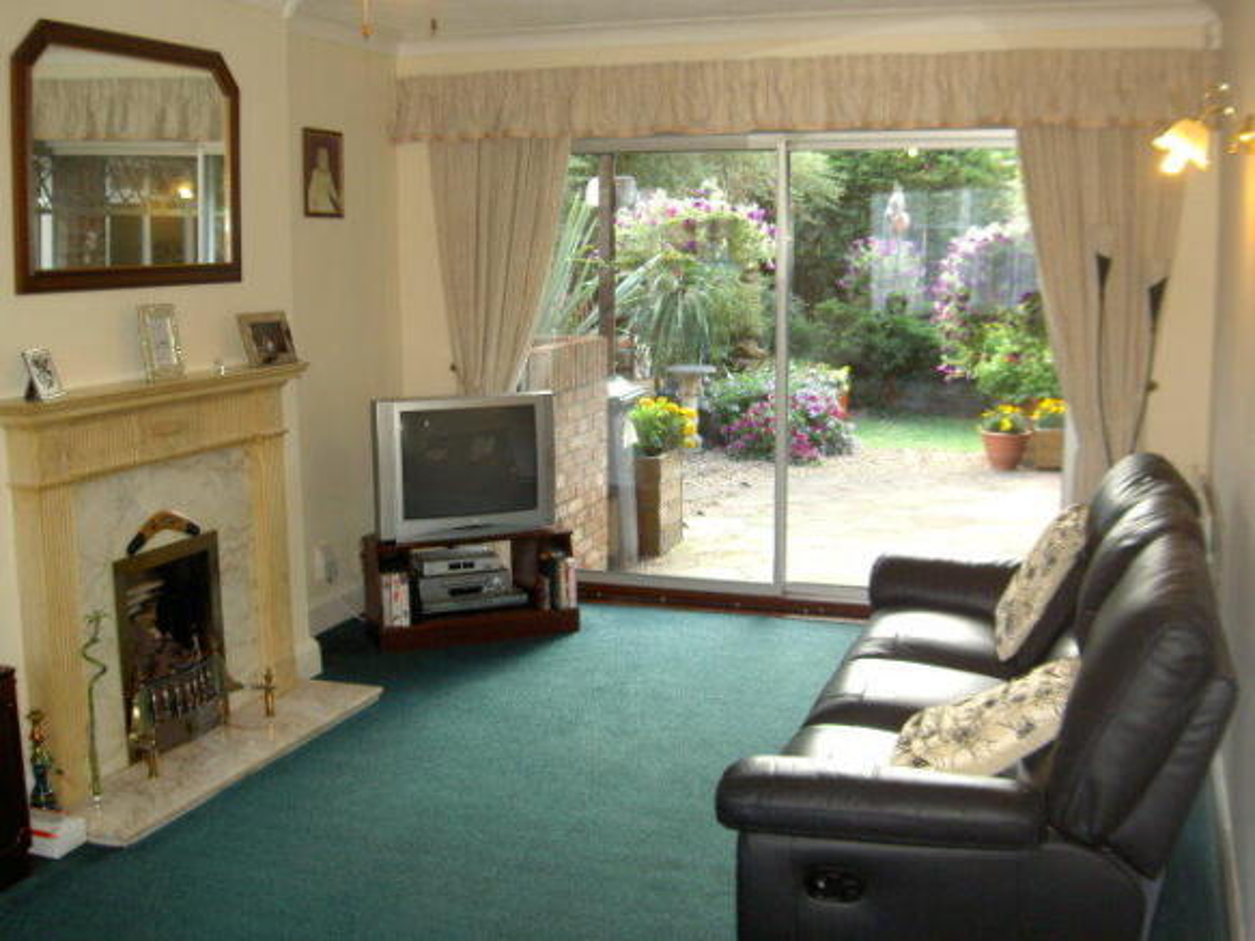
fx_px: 1414
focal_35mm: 39
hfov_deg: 47.9
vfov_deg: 36.8
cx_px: 628
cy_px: 470
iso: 100
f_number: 2.8
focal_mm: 8
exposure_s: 1/60
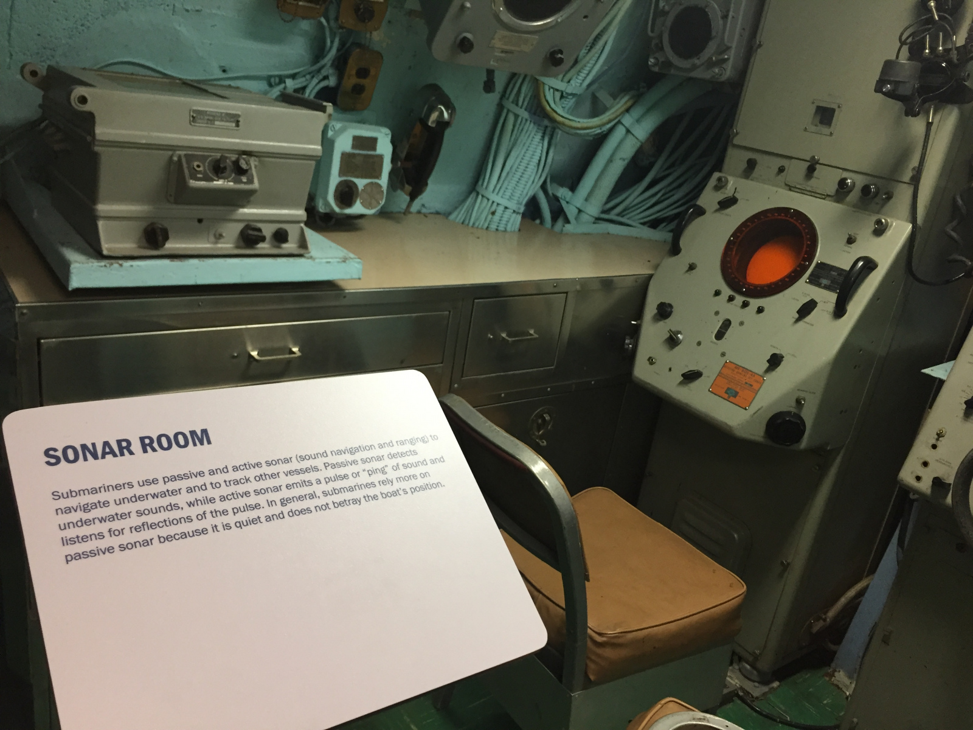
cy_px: 365
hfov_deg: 61.7
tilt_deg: -20.1
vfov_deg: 48.2
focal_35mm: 29
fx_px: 815
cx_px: 486
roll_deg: -8.8
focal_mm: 4.15
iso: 125
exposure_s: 1/30
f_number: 2.2
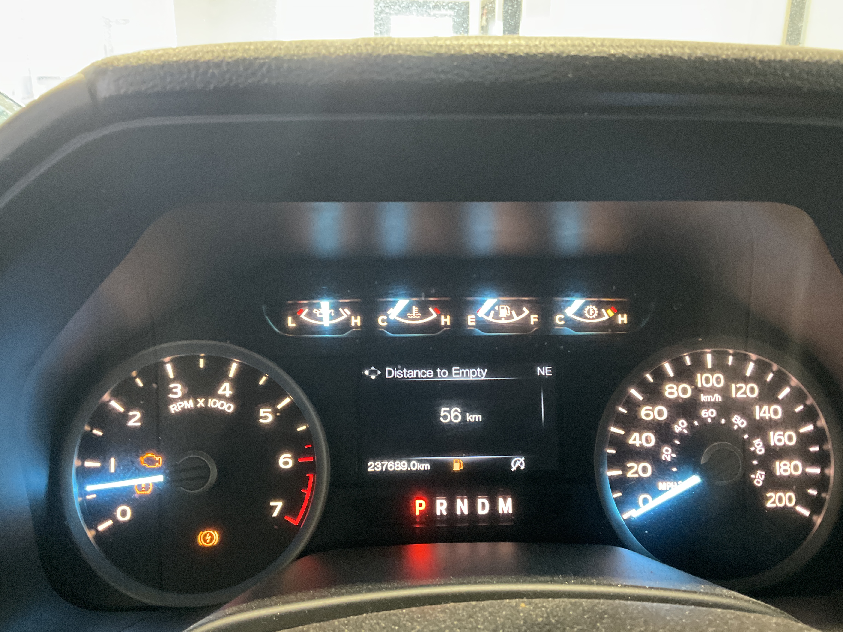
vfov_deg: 44.1
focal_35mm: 32
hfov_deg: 56.8
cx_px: 439
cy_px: 341
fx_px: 779
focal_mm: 3
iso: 500
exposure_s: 1/30
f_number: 1.8
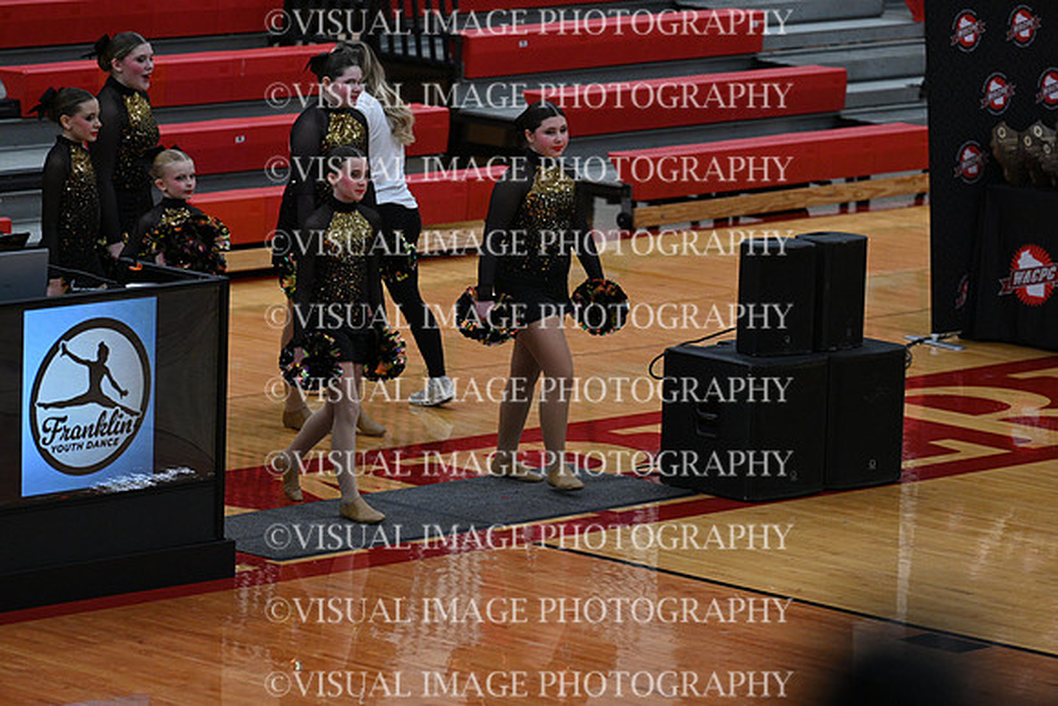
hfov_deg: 10.3
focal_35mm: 200
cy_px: 353
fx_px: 5879
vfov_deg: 6.9
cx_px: 529
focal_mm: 200
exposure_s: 1/400
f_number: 4
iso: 4000
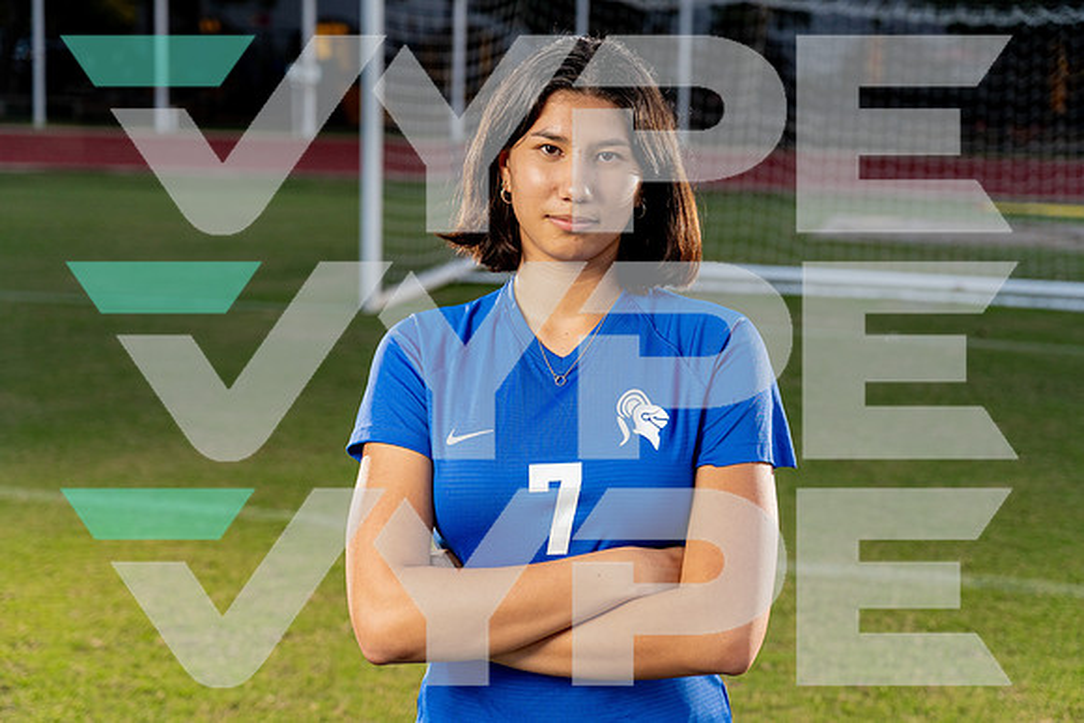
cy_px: 362
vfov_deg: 22.6
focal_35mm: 60
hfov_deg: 33.4
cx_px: 542
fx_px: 1807
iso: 800
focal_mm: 60
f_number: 4
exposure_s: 1/250
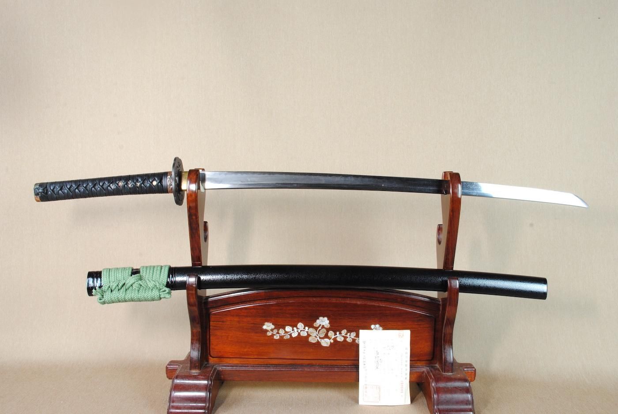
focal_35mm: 33
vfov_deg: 40.1
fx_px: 567
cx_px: 309
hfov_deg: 57.2
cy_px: 207
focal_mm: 22
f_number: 11
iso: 400
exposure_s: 1/2
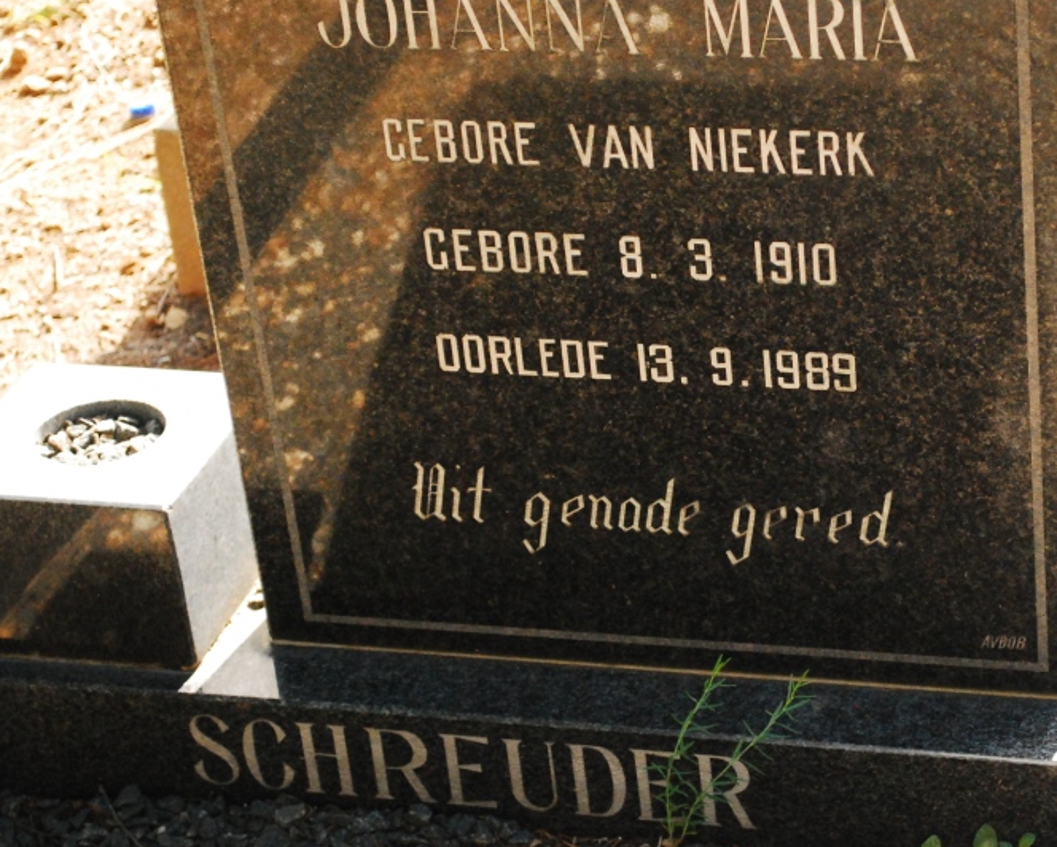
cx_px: 724
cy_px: 391
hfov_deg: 19.5
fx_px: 3059
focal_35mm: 98
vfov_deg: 15.8
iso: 1600
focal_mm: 45
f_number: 5.3
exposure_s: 1/640
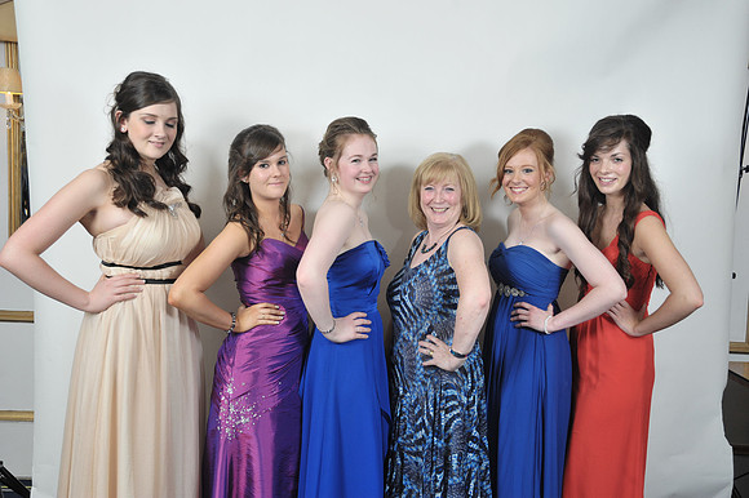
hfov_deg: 46.4
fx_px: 873
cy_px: 249
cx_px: 374
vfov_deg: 31.9
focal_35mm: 42
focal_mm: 42
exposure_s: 1/160
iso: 1000
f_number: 7.1
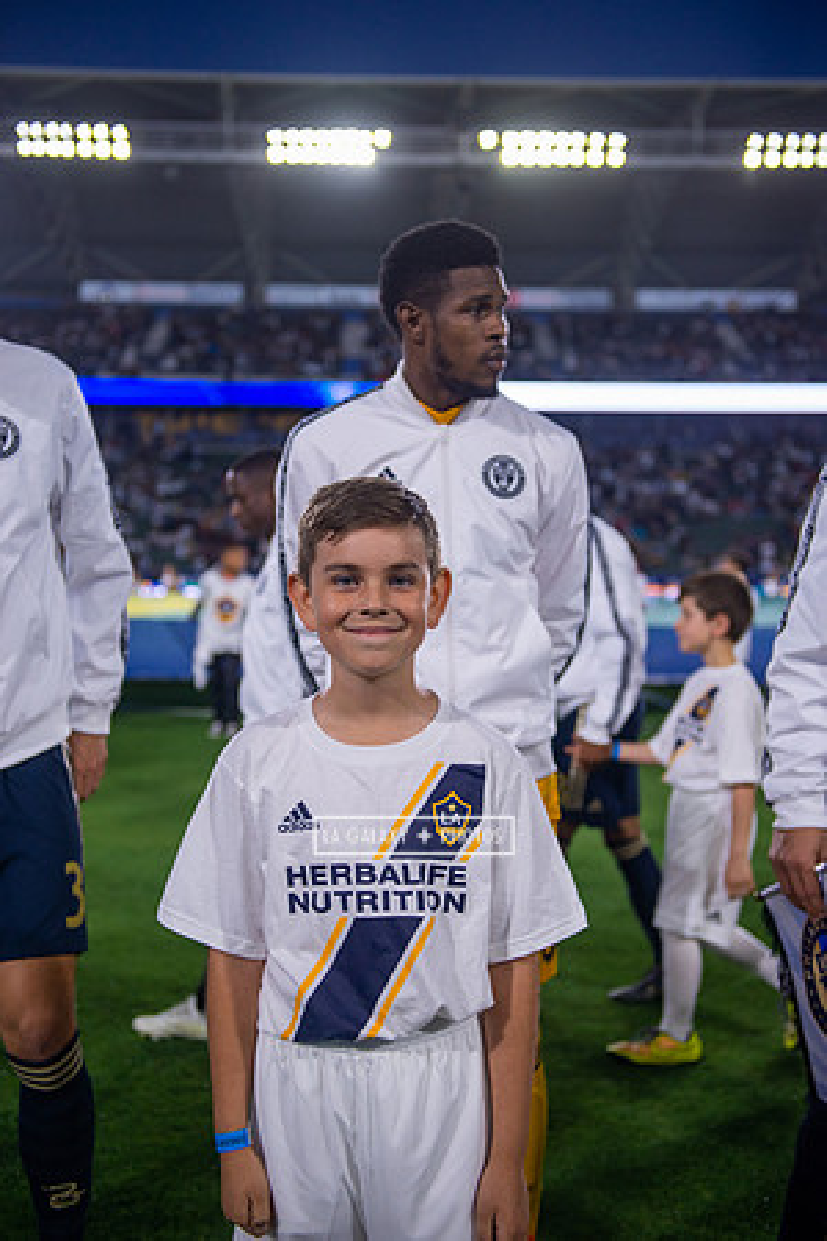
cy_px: 620
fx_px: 1516
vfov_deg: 44.5
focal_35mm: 44
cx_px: 414
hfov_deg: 30.5
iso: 640
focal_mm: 44
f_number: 2.8
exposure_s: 1/1250
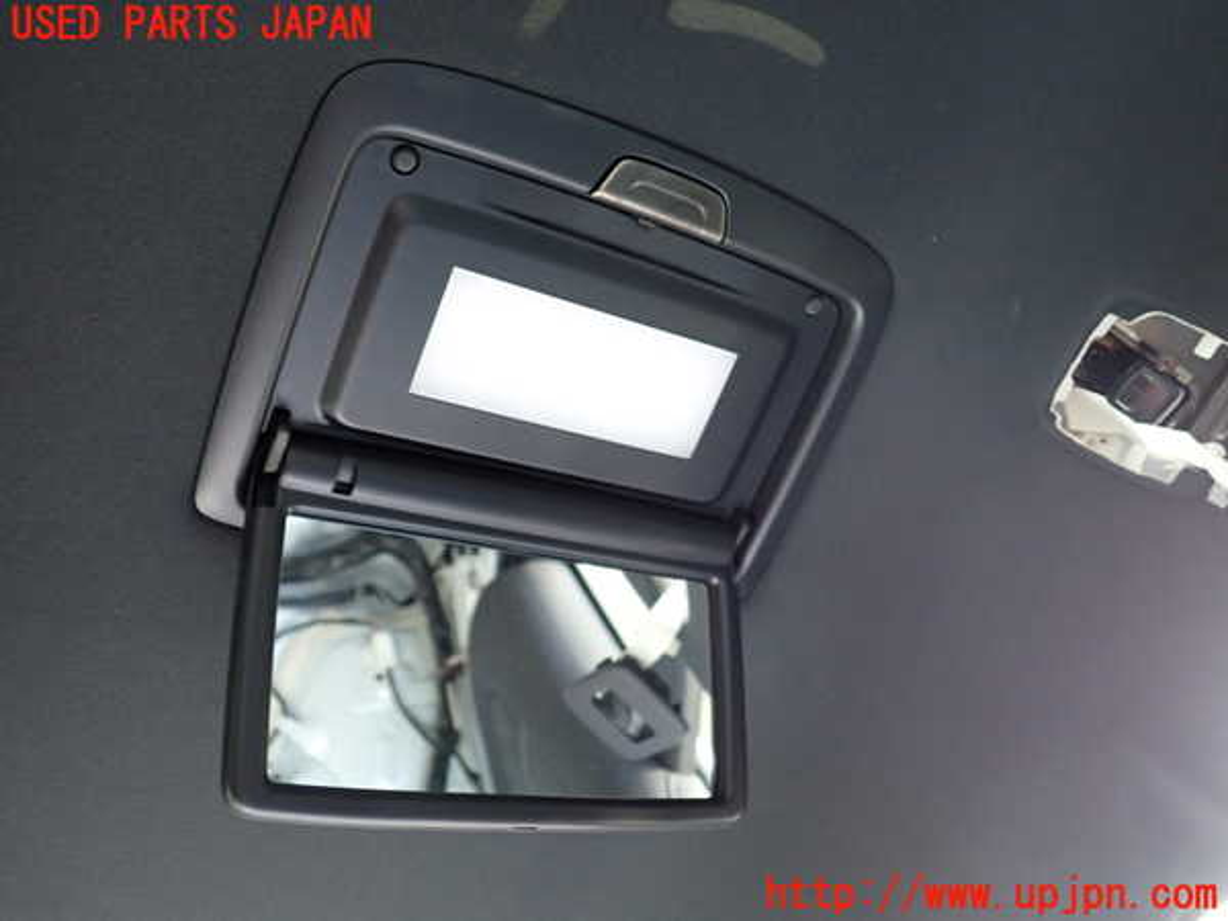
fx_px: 1064
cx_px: 614
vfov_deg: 46.8
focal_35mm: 30
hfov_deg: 60.0
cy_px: 460
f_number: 2.3
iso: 400
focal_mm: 5.4
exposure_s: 1/30
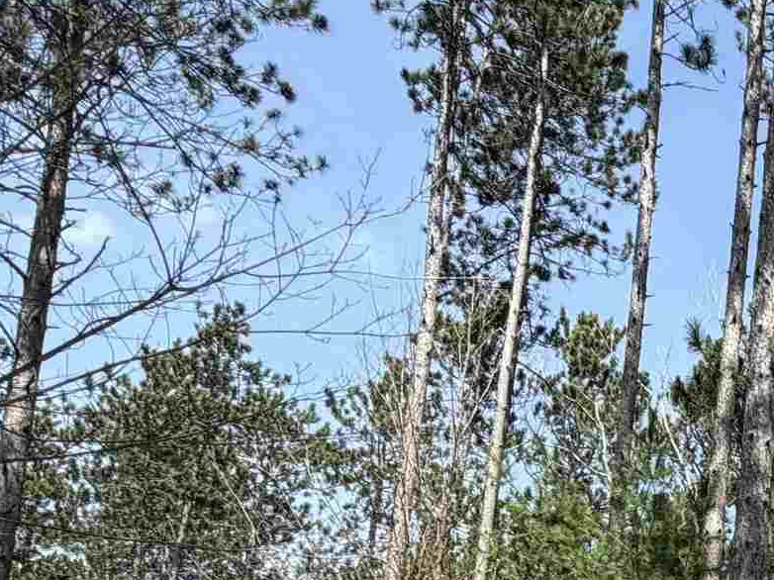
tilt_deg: +9.6
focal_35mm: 55
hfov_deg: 26.4
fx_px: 1229
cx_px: 1130
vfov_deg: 22.9
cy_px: 797
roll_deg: +0.2
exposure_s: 1/770
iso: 40
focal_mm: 2.22
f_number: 2.2
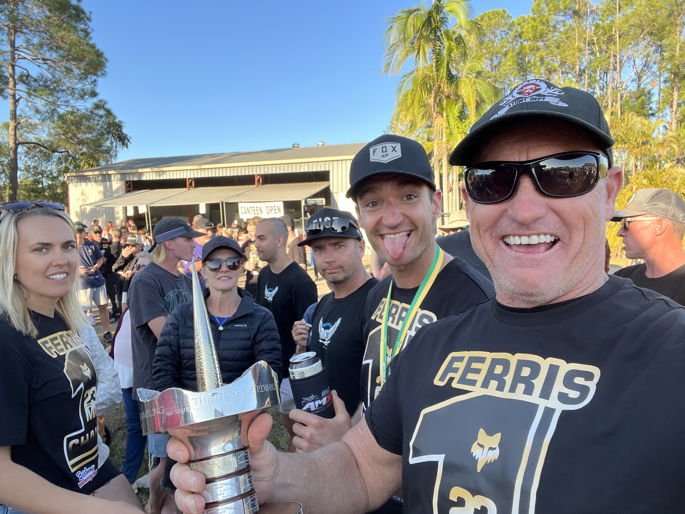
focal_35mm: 23
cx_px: 342
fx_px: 455
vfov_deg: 58.9
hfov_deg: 73.9
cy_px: 257
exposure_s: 1/127
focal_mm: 2.71
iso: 40
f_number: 2.2
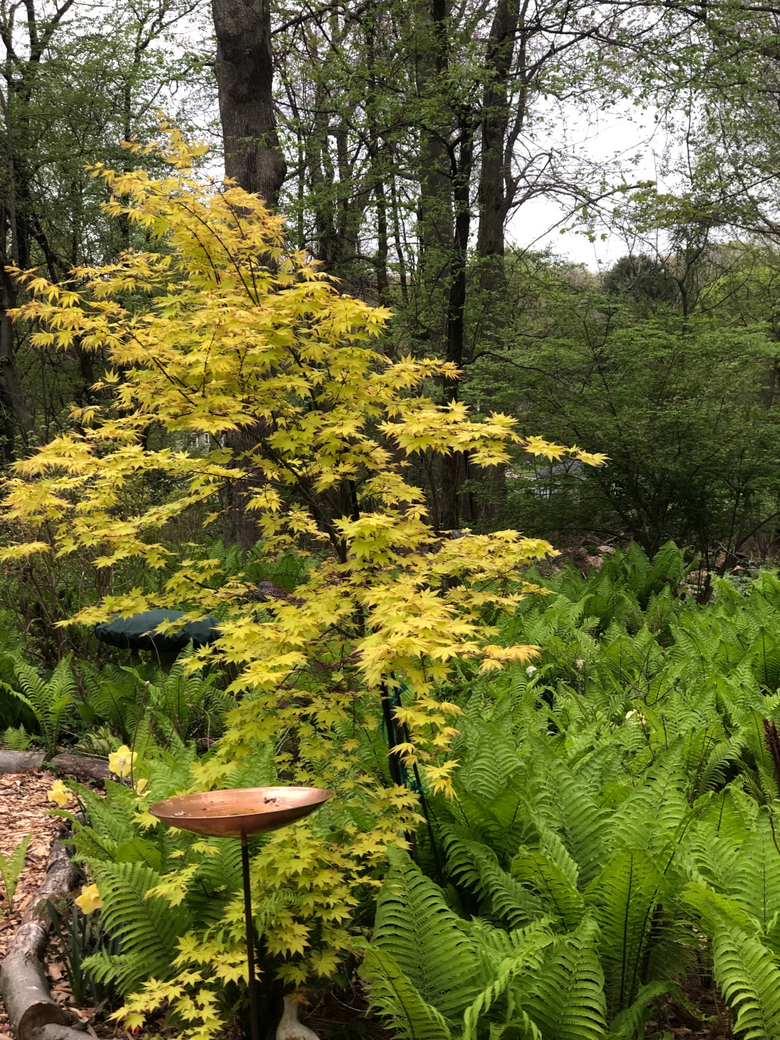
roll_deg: +2.8
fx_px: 1713
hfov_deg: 25.7
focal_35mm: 57
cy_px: 520
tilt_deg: -4.8
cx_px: 390
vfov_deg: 33.8
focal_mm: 6.6
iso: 25
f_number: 2.8
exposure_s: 1/60
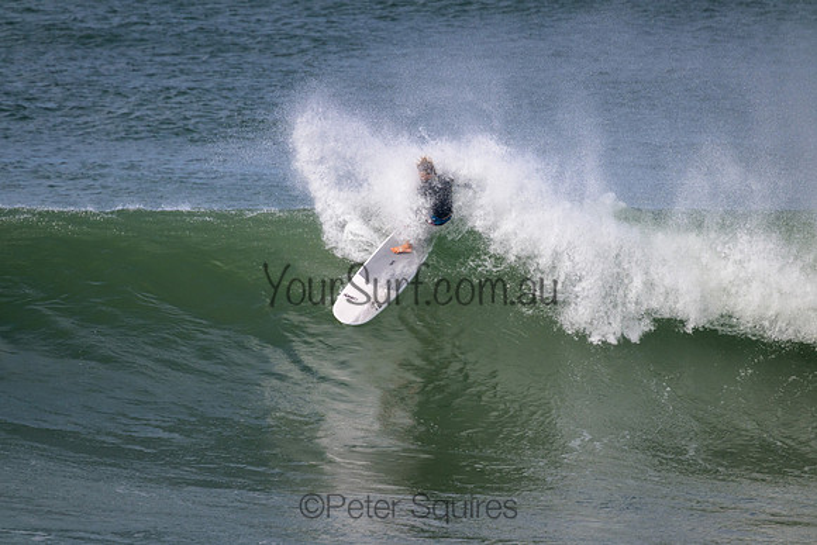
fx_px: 18159
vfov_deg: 1.7
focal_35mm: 800
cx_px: 408
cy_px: 272
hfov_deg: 2.6
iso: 900
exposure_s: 1/2000
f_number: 11
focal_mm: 800
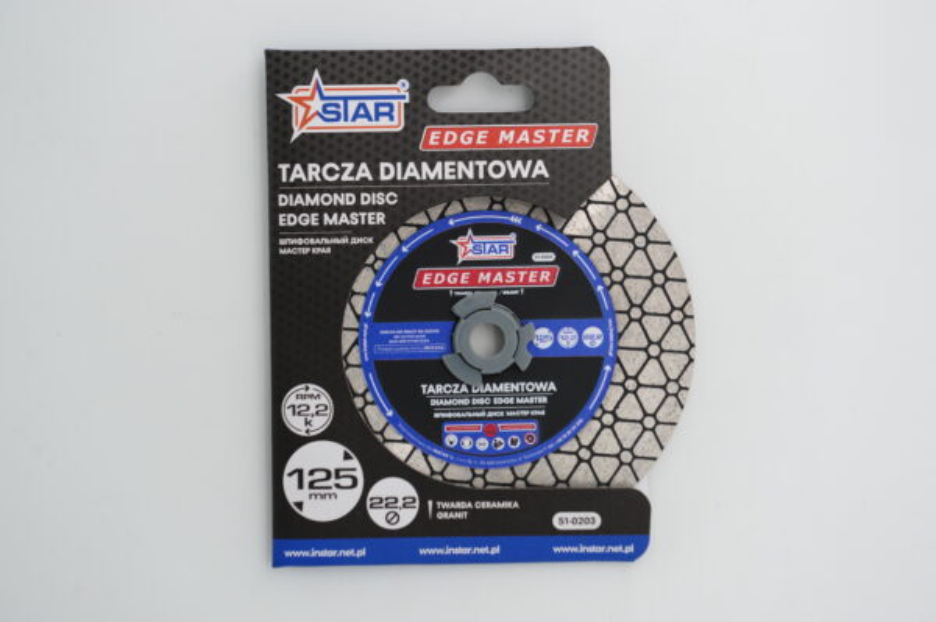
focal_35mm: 70
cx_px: 468
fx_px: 1818
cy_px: 311
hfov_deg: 28.9
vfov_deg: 19.4
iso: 200
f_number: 5
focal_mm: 70
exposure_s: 1/200
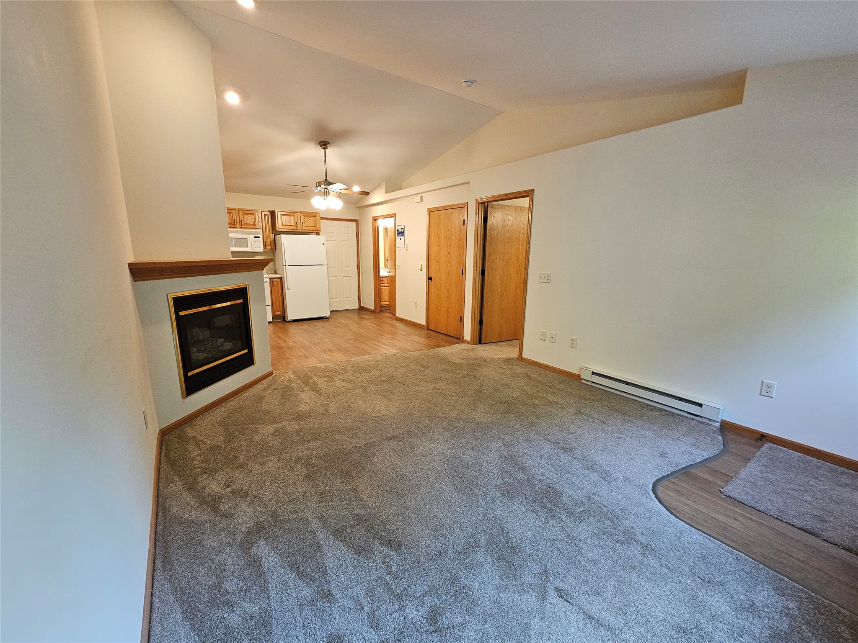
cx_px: 429
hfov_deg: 106.2
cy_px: 322
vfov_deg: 89.9
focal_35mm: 13
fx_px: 322
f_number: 2.2
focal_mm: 2.2
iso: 400
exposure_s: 1/60
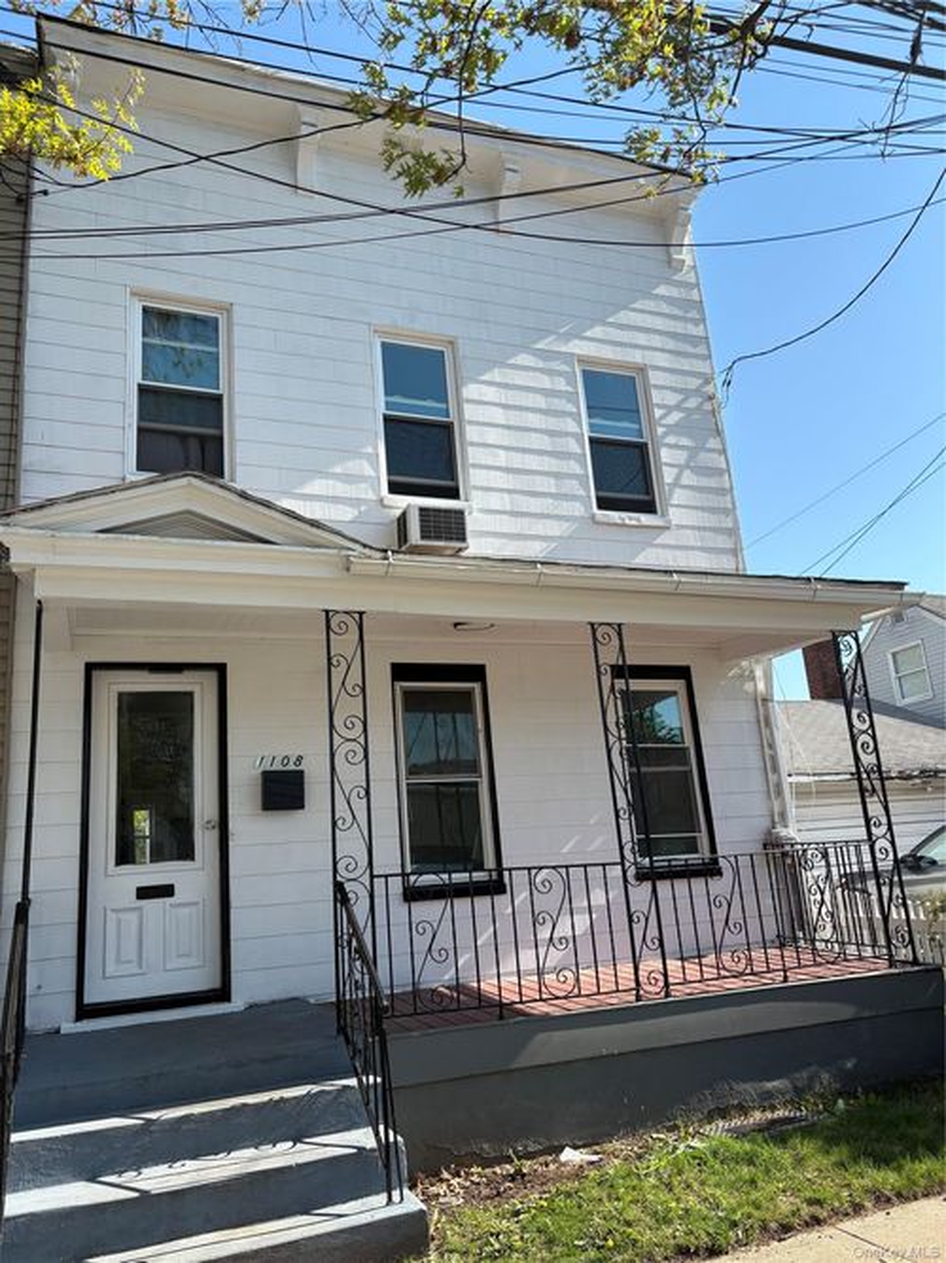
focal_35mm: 26
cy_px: 632
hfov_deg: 53.0
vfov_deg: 67.3
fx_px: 948
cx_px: 473
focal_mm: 5.96
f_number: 1.6
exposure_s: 1/1953
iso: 50
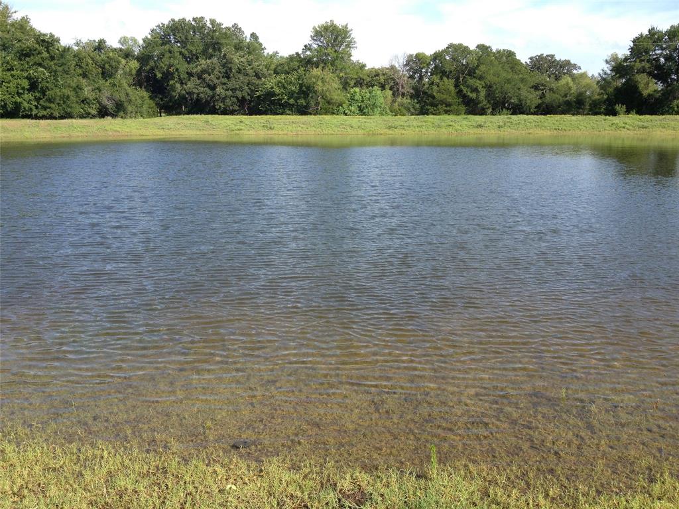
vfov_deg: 40.7
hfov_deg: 52.6
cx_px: 340
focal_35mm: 35
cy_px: 254
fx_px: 687
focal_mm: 4.28
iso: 50
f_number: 2.4
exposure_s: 1/673
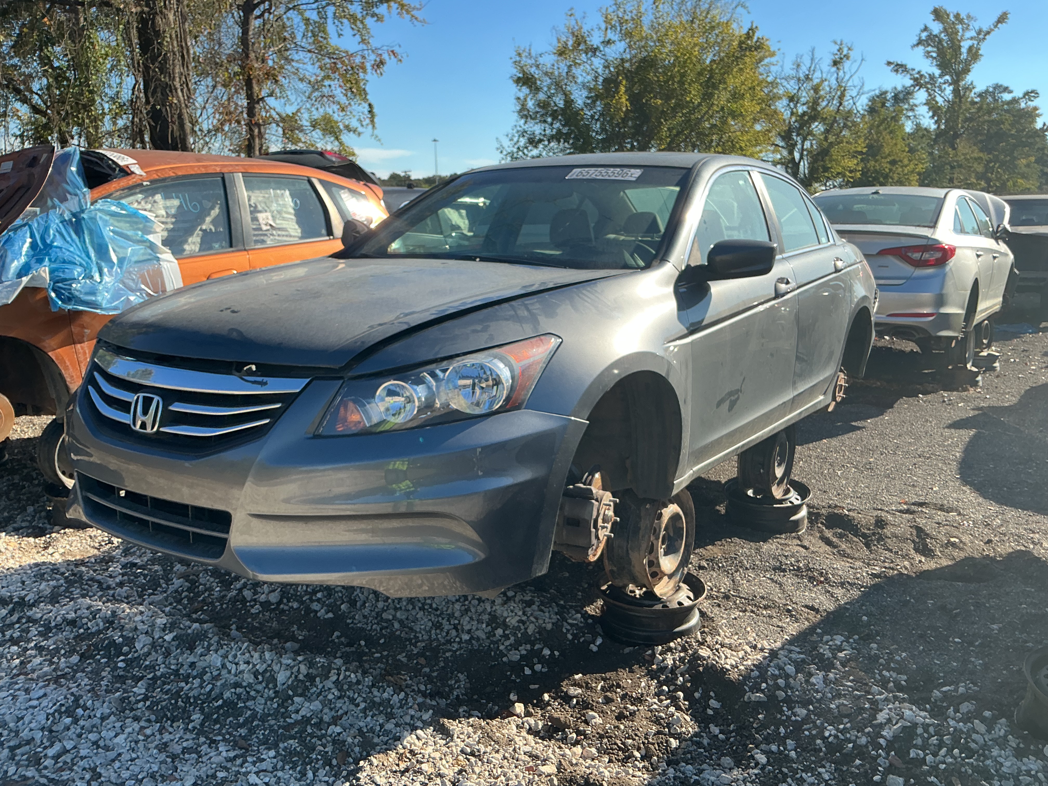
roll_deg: +1.1
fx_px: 878
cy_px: 393
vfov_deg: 48.2
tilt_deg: -14.5
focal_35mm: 29
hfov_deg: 61.7
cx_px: 524
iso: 25
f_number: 1.8
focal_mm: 3
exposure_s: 1/580
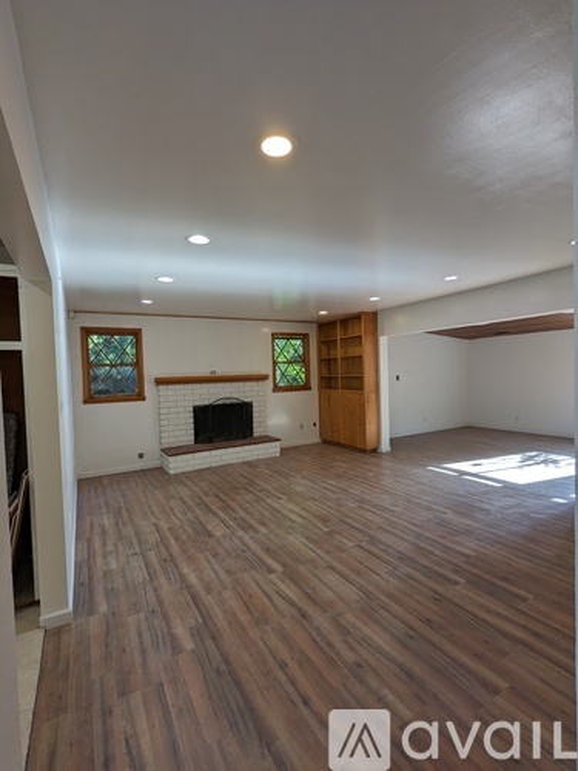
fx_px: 356
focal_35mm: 16
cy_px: 386
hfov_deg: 78.1
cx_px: 289
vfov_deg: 94.5
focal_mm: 2.35
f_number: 2.2
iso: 80
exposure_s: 1/120
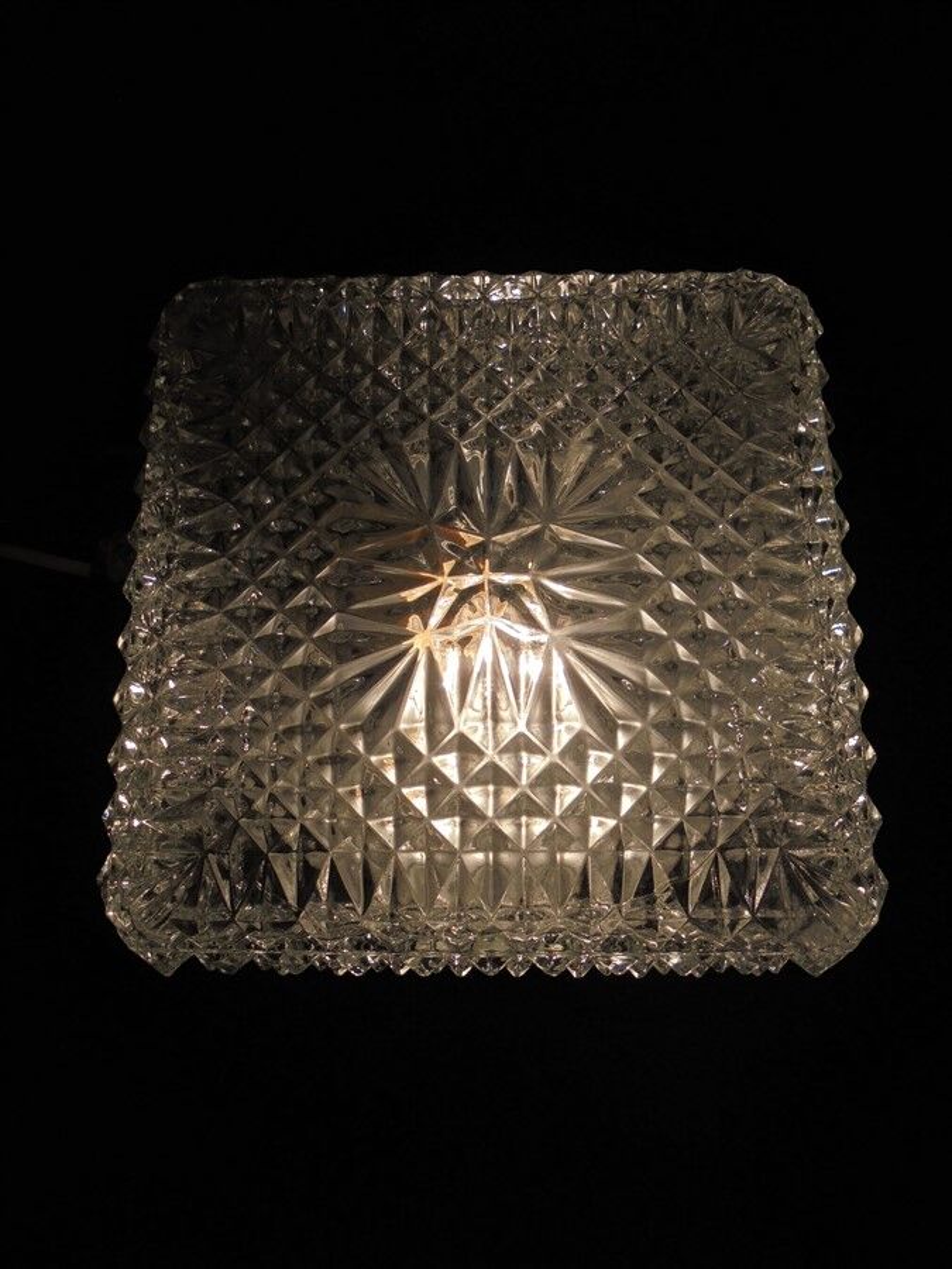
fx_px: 953
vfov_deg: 67.3
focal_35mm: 26
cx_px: 476
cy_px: 634
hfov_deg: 53.1
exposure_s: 1/800
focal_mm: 4.6
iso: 100
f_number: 3.5
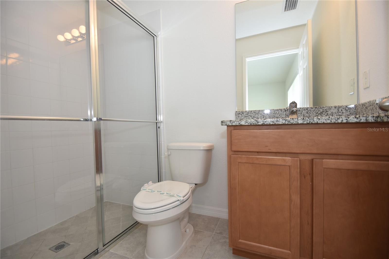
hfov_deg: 100.4
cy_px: 130
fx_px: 162
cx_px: 194
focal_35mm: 15
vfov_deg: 77.3
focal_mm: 10
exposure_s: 1/60
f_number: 4
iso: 200
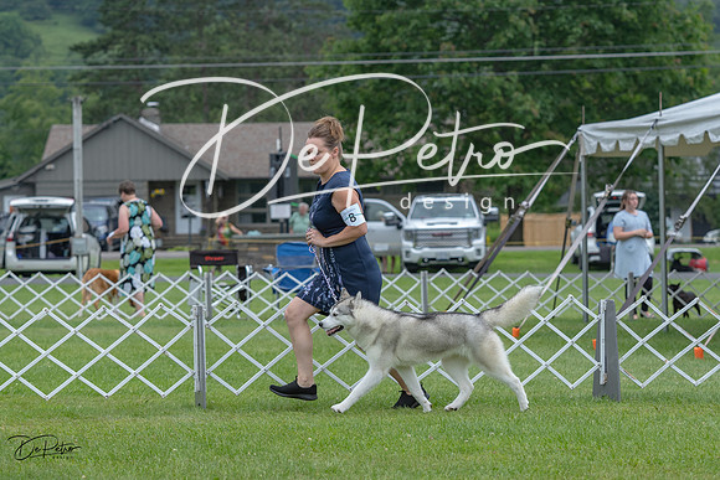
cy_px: 240
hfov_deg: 13.7
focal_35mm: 150
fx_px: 3001
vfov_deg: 9.2
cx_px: 360
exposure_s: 1/1250
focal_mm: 100
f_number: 4.5
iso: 400
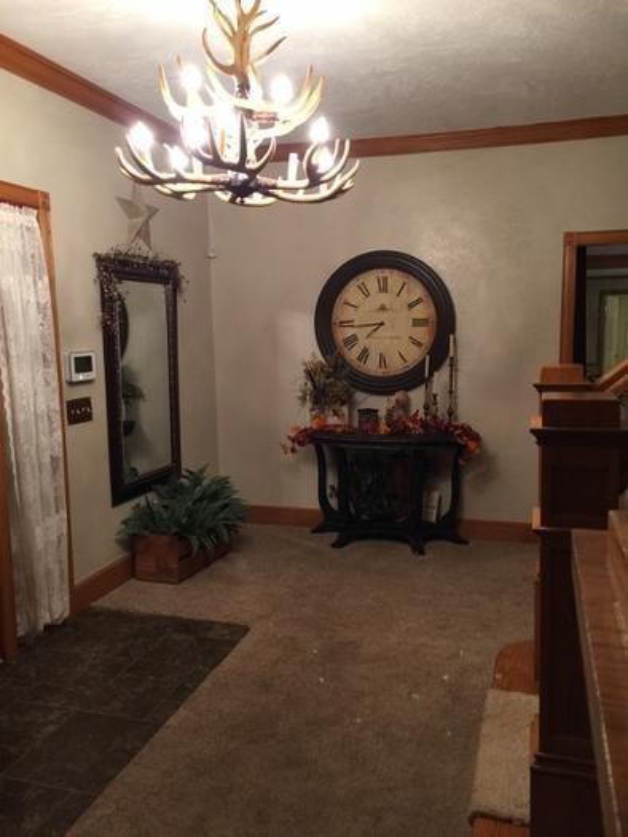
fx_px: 701
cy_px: 418
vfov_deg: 61.6
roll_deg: +1.3
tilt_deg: -6.4
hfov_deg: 48.2
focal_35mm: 29
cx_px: 314
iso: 100
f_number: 2.2
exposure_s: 1/15
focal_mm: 4.15
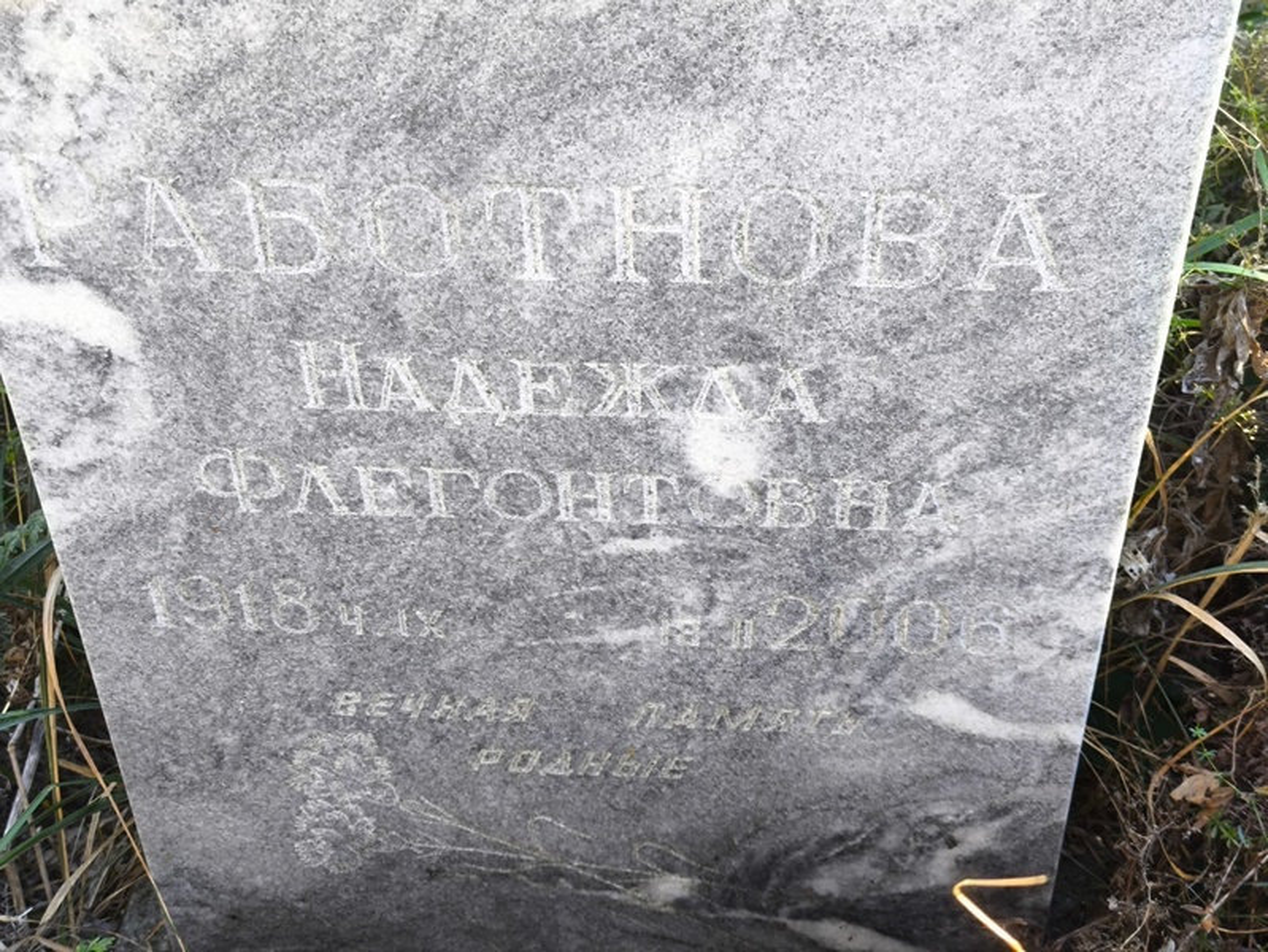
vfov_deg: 29.1
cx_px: 634
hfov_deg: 38.2
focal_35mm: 50
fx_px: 1832
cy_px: 476
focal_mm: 4.71
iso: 64
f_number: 1.7
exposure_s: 1/60
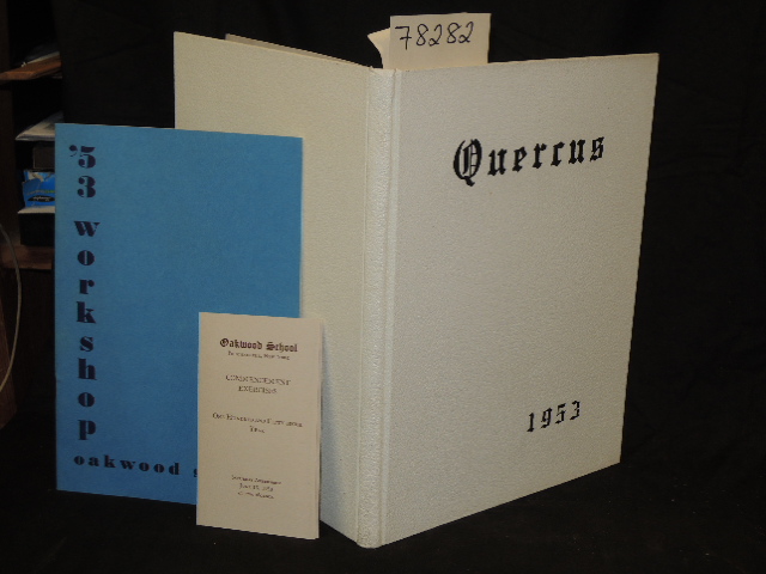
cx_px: 383
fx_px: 1217
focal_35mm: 55
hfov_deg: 34.9
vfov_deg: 26.6
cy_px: 287
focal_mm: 9.9
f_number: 4
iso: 200
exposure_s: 1/50
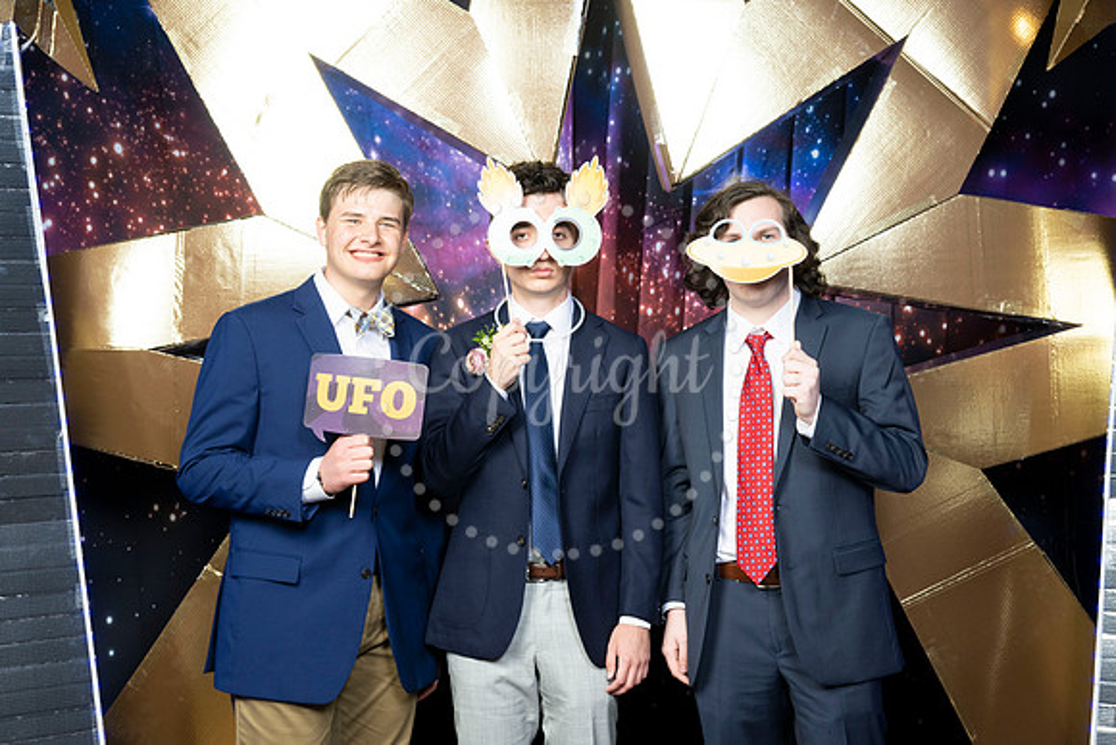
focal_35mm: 46
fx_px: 1426
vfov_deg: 29.3
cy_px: 372
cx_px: 558
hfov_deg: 42.7
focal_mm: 46
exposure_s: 1/160
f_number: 9
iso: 320
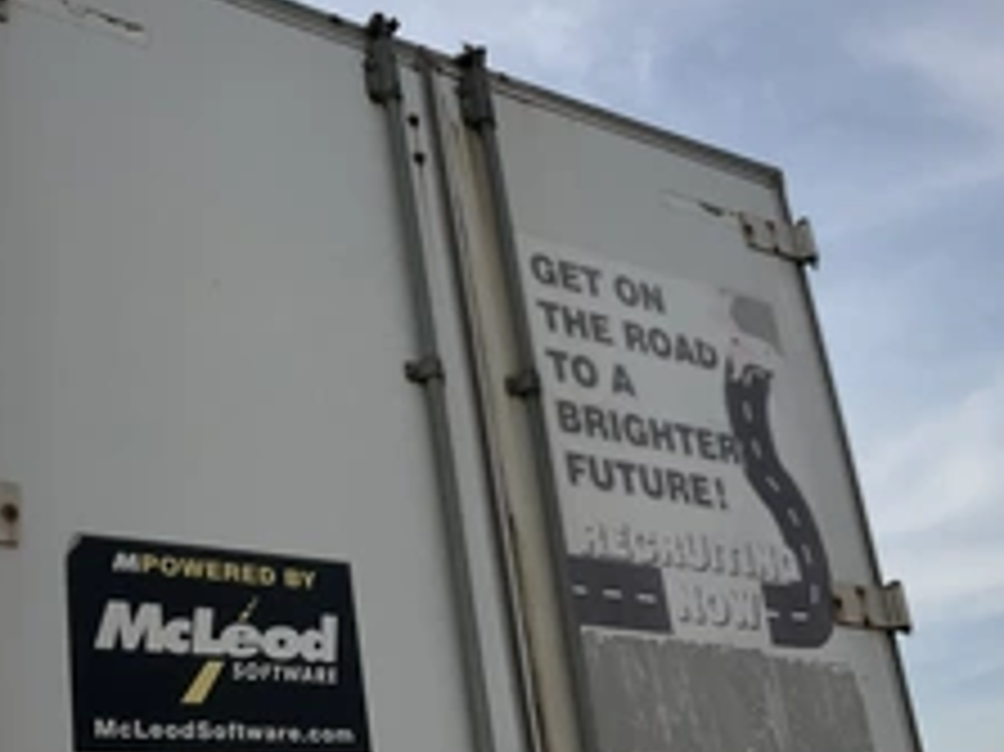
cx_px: 365
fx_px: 1507
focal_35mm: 52
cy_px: 414
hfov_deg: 36.6
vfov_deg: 28.0
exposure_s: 1/1626
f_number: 1.8
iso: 25
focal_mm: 3
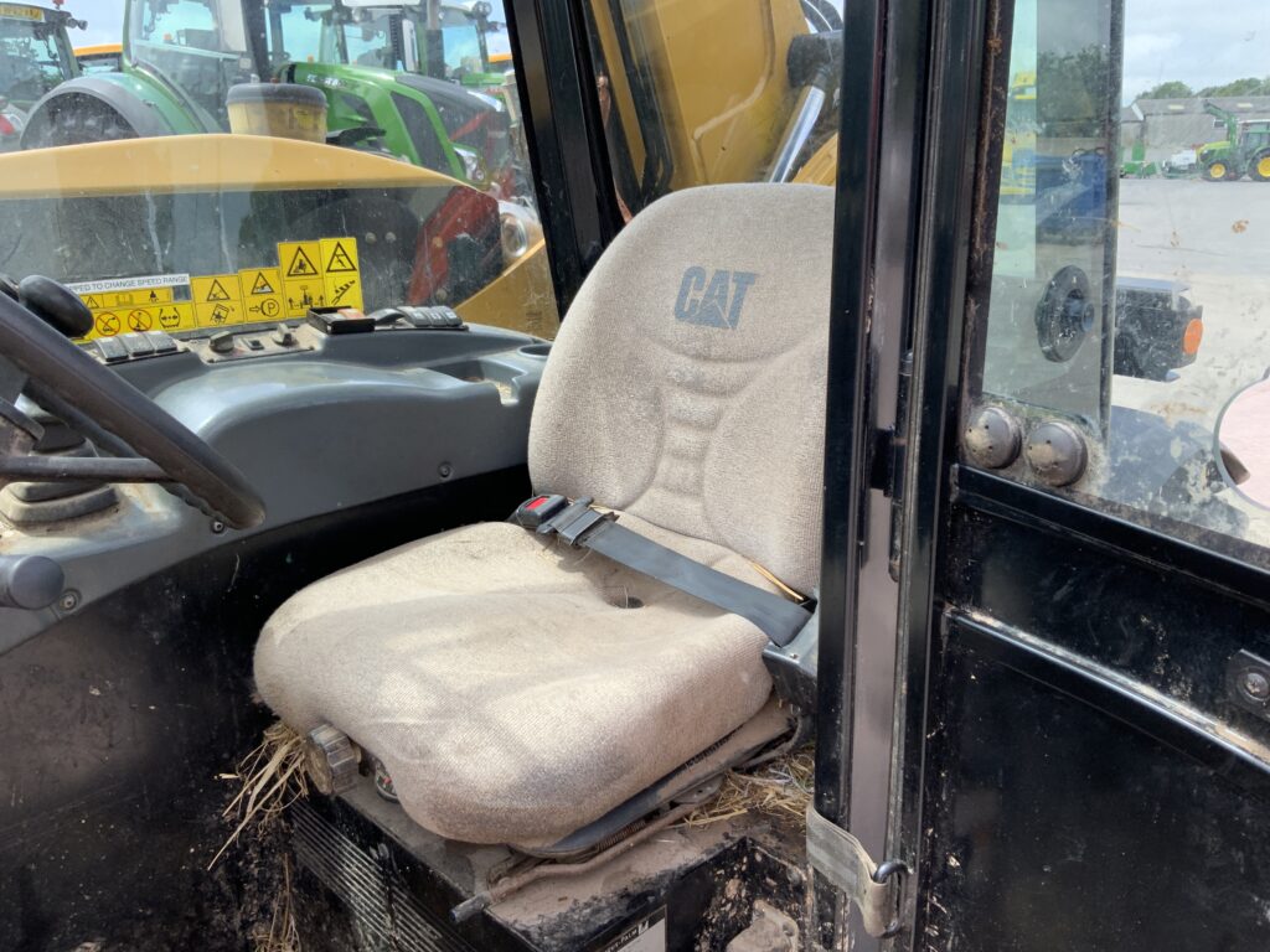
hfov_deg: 61.7
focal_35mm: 29
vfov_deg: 48.2
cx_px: 635
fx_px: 1064
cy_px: 476
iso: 16
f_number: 1.8
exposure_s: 1/292
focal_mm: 3
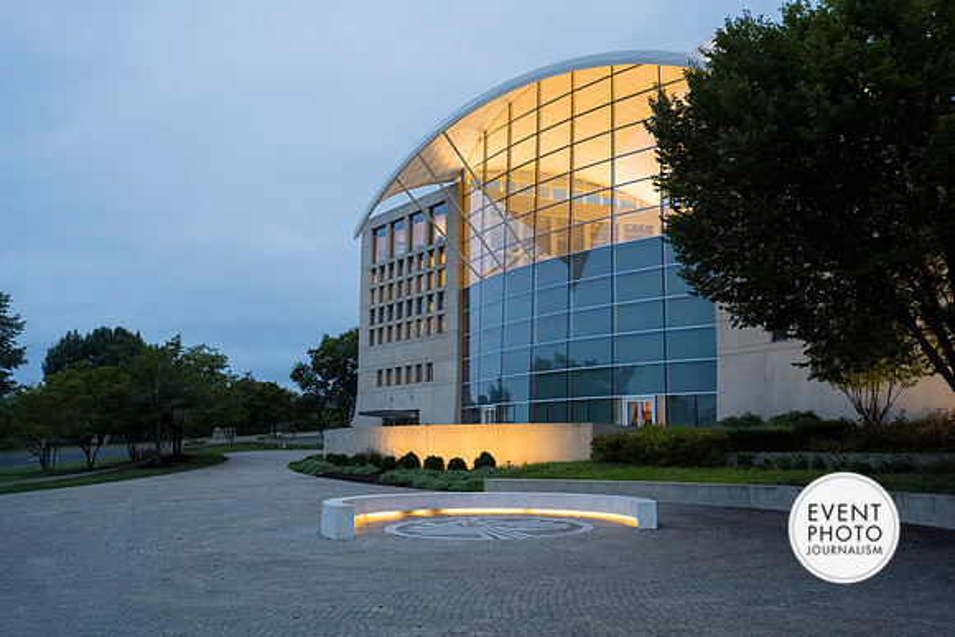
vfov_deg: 43.6
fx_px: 796
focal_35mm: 30
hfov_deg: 61.9
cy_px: 318
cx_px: 478
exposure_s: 1/160
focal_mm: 30
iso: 1250
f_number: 4
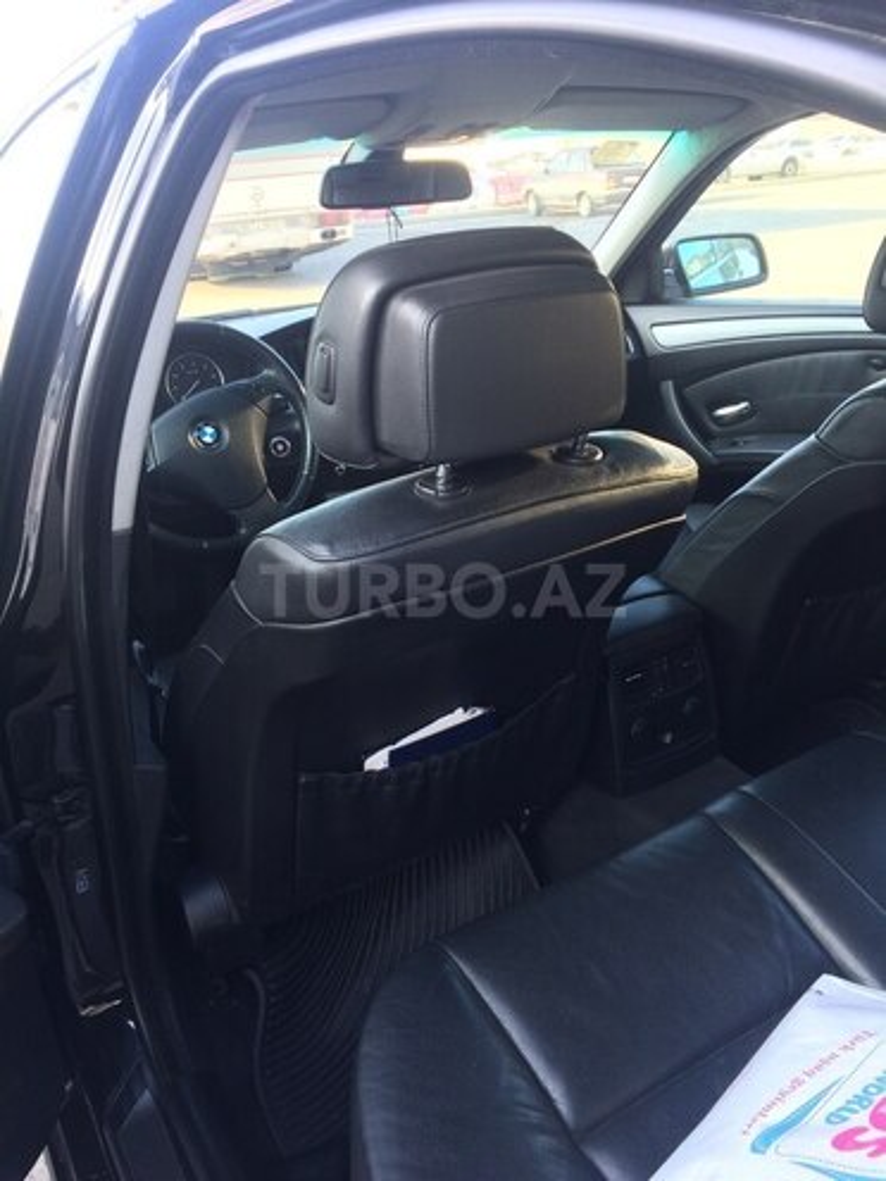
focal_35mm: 29
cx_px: 443
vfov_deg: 61.7
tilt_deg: -22.0
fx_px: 990
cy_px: 590
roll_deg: +6.1
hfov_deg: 48.2
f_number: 2.2
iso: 40
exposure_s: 1/50
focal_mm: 4.15
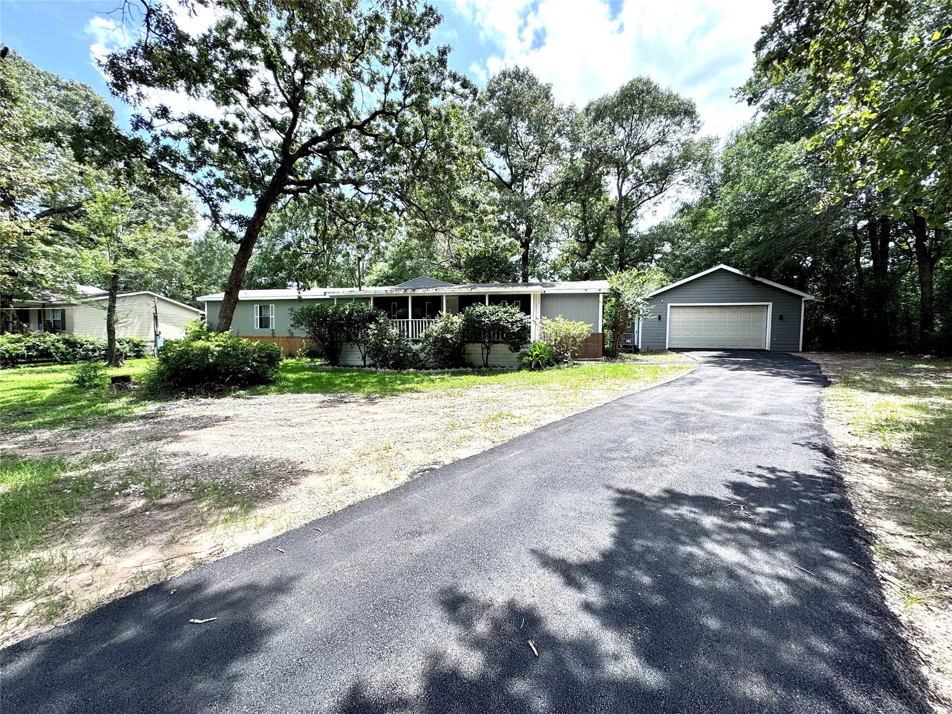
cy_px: 357
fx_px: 385
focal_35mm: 14
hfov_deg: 102.1
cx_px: 476
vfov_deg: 85.7
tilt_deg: -2.5
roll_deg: -1.2
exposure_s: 1/910
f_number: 2.2
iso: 40
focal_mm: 2.22
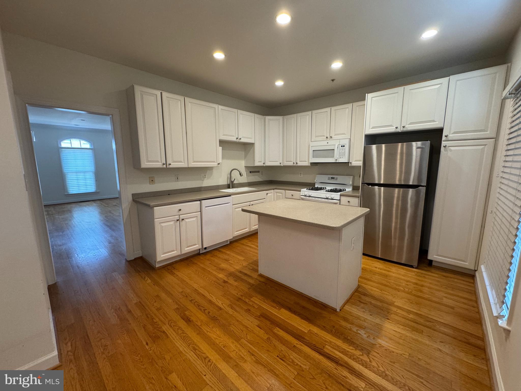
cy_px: 196
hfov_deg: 102.1
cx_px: 260
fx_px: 211
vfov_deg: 85.7
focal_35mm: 14
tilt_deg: -9.0
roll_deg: +0.1
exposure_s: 1/60
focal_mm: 2.22
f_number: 2.2
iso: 200
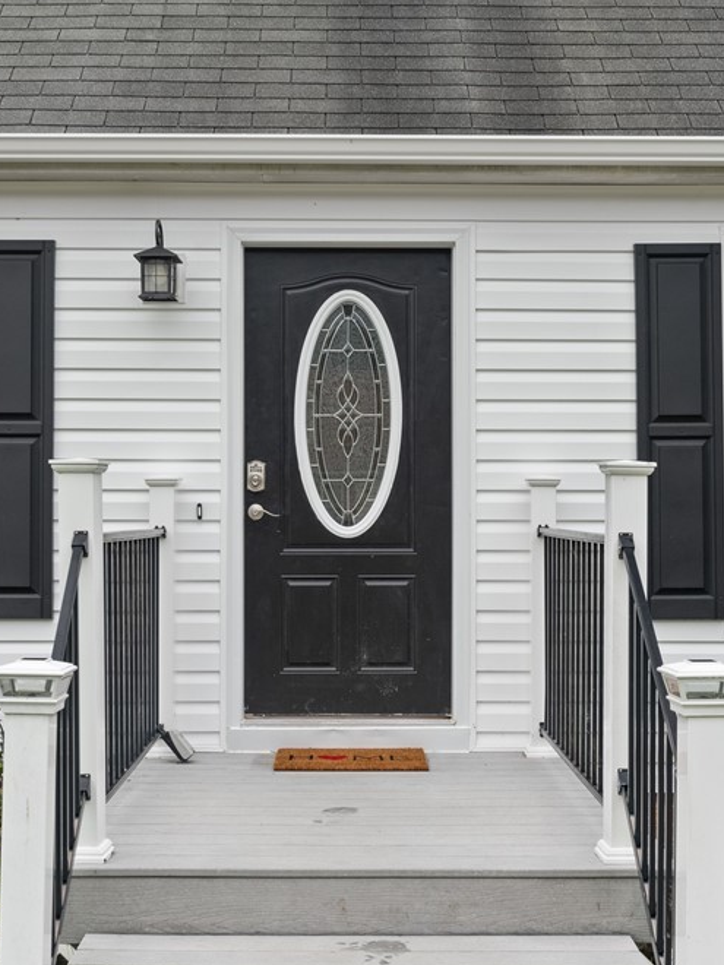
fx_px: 1366
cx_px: 352
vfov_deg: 38.9
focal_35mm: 49
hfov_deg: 29.7
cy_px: 504
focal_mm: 31
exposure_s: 1/160
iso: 800
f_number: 8
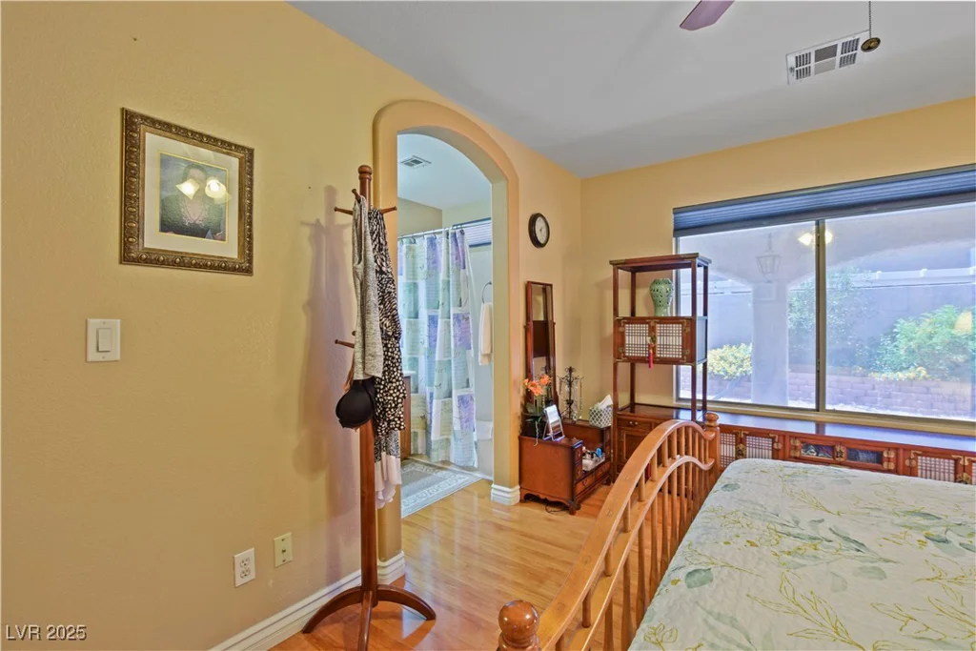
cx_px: 488
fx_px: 407
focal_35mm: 15
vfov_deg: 77.3
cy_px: 326
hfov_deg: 100.4
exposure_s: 1/2
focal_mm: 10
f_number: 8
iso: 400
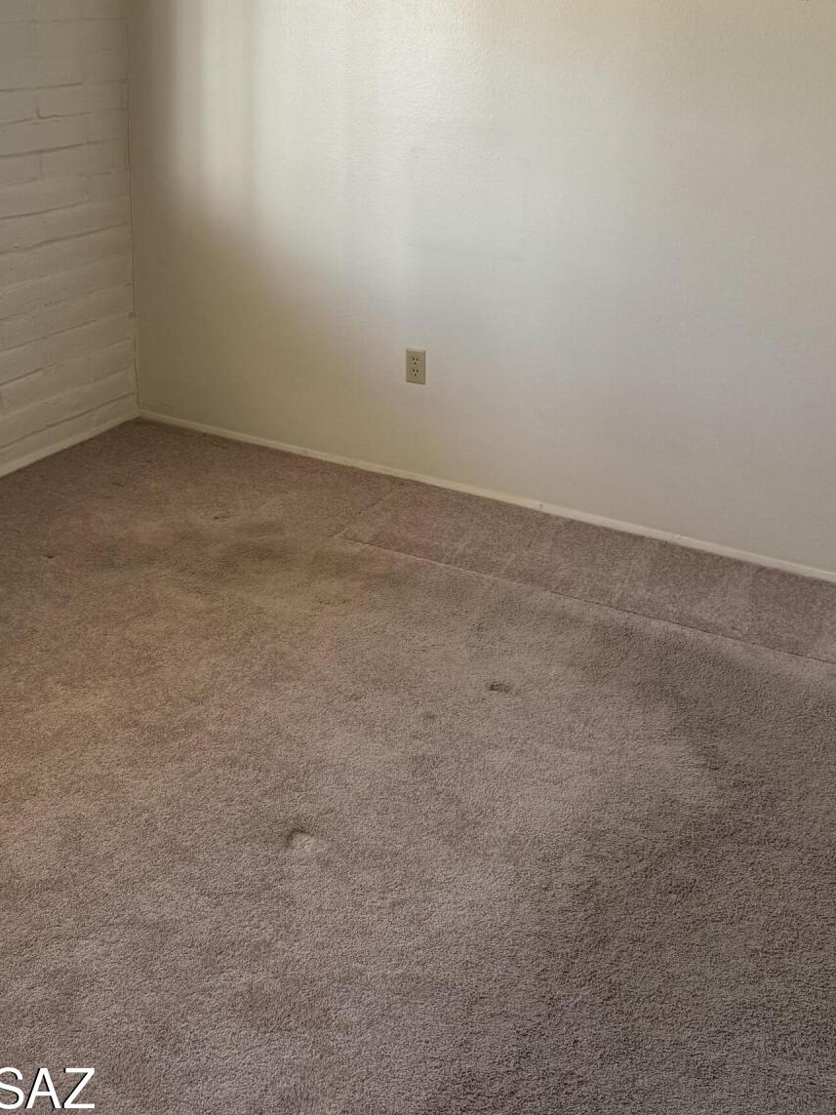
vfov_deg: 42.5
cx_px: 428
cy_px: 203
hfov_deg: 34.3
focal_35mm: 42
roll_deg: -0.9
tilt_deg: -9.3
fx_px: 1353
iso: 100
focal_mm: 6.76
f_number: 1.78
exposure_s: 1/121
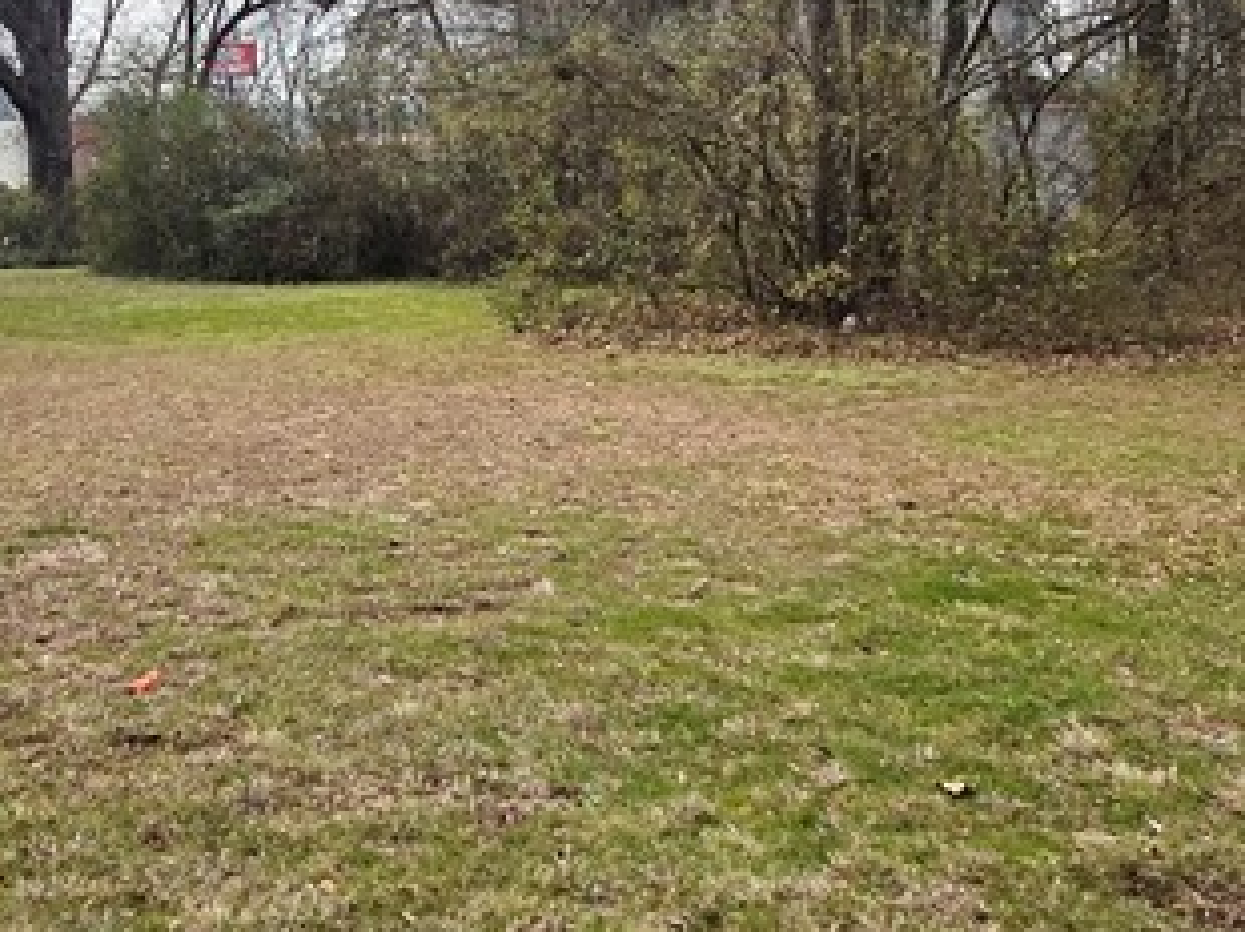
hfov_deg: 43.7
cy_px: 205
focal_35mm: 43
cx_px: 506
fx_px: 1545
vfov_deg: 32.7
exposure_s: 1/2500
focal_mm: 2.2
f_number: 2.2
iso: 50
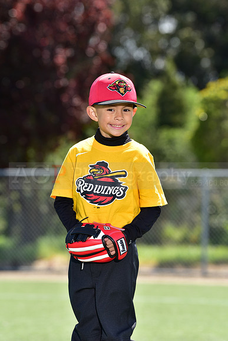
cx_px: 114
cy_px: 170
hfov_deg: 6.9
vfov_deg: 10.3
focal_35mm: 200
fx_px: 1899
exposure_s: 1/200
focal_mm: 200
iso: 80
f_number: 5.6
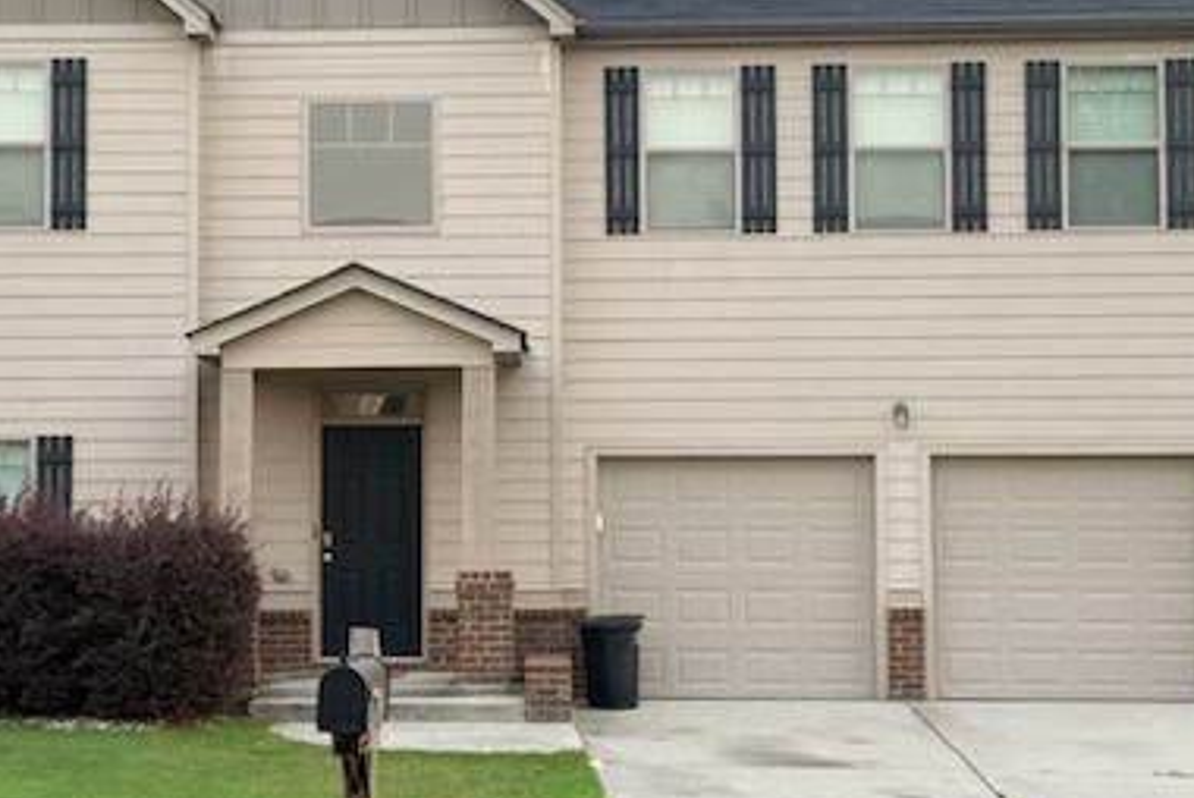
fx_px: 3020
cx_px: 474
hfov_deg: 22.3
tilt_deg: +4.1
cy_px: 292
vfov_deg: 15.0
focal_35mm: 91
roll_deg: +0.4
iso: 64
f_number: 1.6
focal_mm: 5.96
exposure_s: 1/71
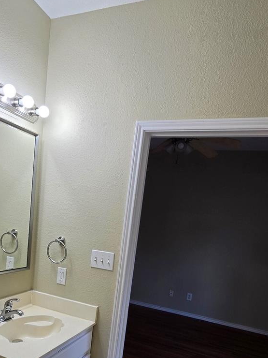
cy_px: 264
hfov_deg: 50.9
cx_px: 103
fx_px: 279
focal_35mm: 27
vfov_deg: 62.0
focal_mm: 2.2
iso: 40
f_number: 1.9
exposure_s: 1/120
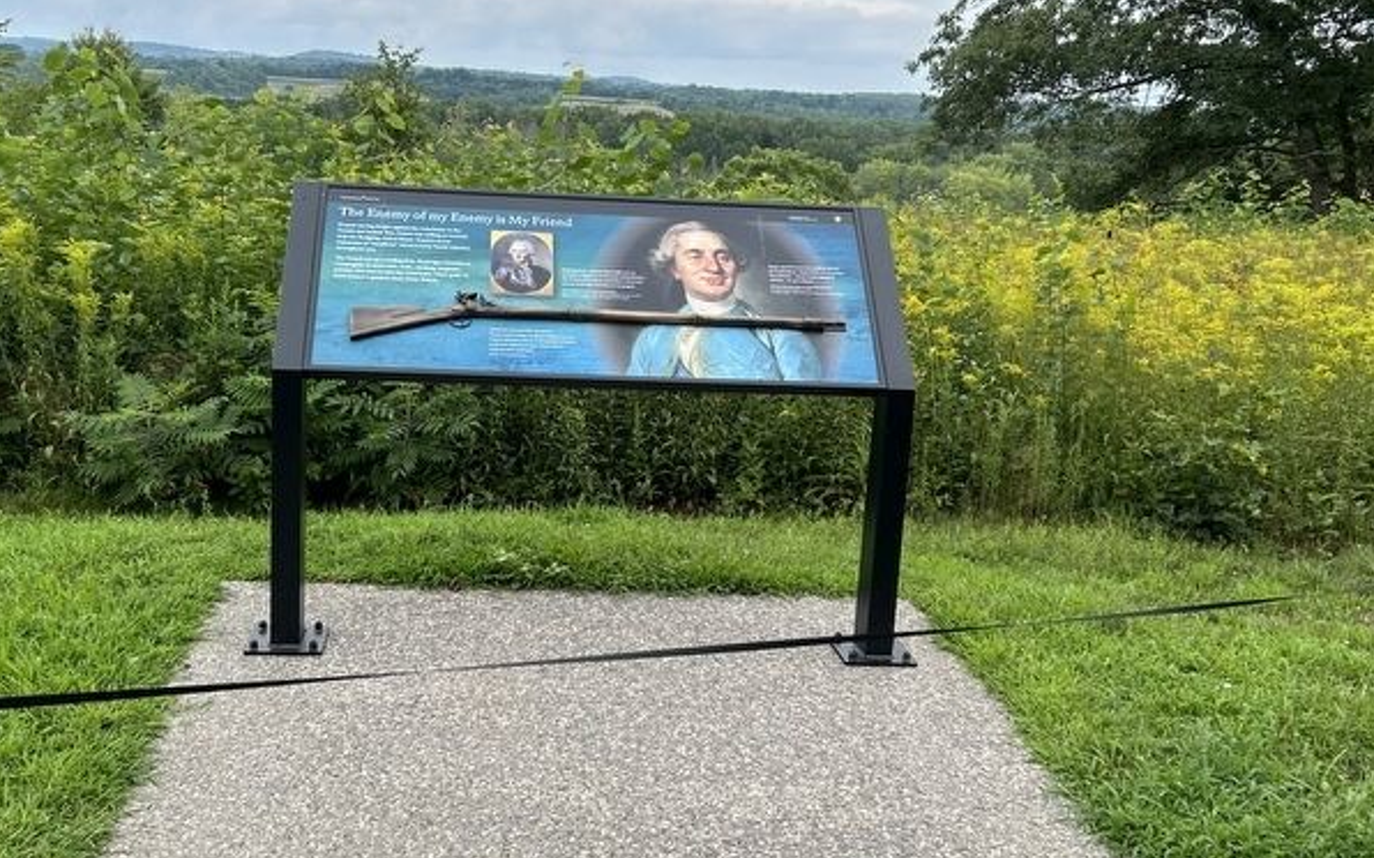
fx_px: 1385
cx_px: 581
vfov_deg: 34.4
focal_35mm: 37
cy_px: 406
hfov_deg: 52.6
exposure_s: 1/1344
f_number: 1.5
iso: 50
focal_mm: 5.7
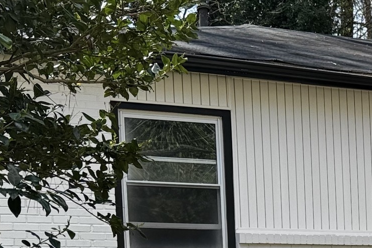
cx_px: 497
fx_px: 1064
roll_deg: +0.6
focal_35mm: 103
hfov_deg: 18.3
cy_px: 374
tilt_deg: -4.1
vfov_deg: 12.6
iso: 80
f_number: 1.78
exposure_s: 1/1637
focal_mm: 6.76
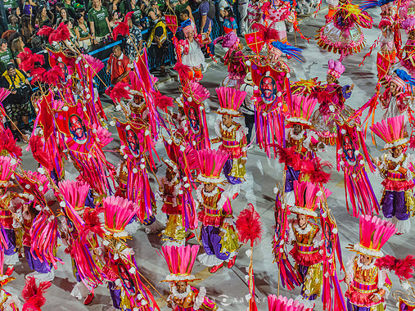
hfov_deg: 25.3
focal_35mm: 77
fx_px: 923
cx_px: 223
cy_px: 156
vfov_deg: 19.1
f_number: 5
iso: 1600
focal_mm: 70
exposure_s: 1/320
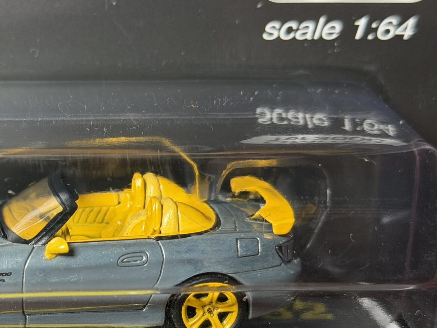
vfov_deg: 15.4
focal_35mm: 96
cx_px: 29
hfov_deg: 20.0
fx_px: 1212
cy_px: 230
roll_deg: +0.6
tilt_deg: -10.1
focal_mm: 6.76
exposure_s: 1/110
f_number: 1.78
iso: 100
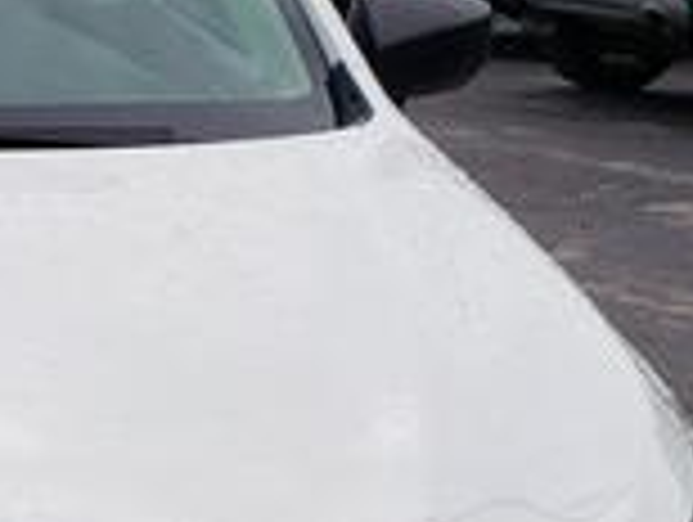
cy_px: 590
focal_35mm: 108
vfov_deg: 13.4
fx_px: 2165
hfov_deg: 16.9
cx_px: -266
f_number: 2.4
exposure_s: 1/750
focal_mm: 4.3
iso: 50
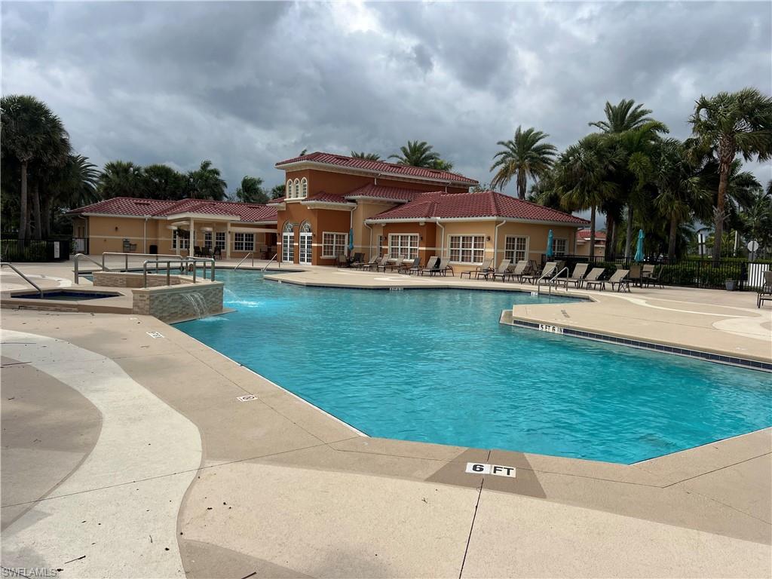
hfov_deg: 67.3
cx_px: 386
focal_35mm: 26
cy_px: 290
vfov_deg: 53.1
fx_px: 580
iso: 50
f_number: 1.5
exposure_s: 1/6579
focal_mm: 5.7
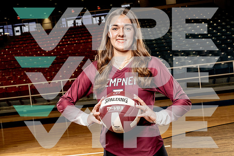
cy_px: 78
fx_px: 293
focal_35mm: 45
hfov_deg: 43.6
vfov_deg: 29.9
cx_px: 117
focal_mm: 45
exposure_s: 1/250
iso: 640
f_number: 8
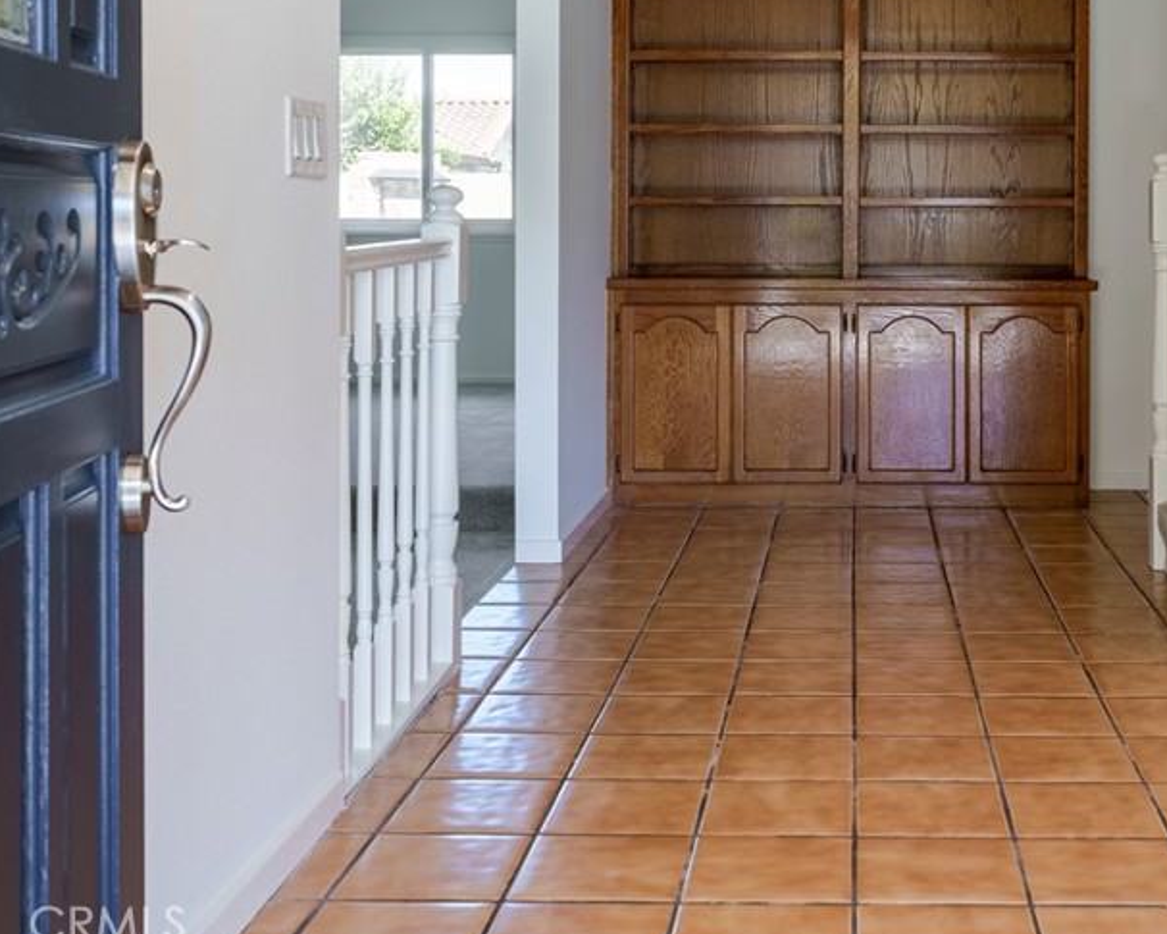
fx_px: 1589
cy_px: 295
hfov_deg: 39.4
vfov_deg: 32.4
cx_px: 851
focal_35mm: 46
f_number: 8
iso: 400
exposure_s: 1/250
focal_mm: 29
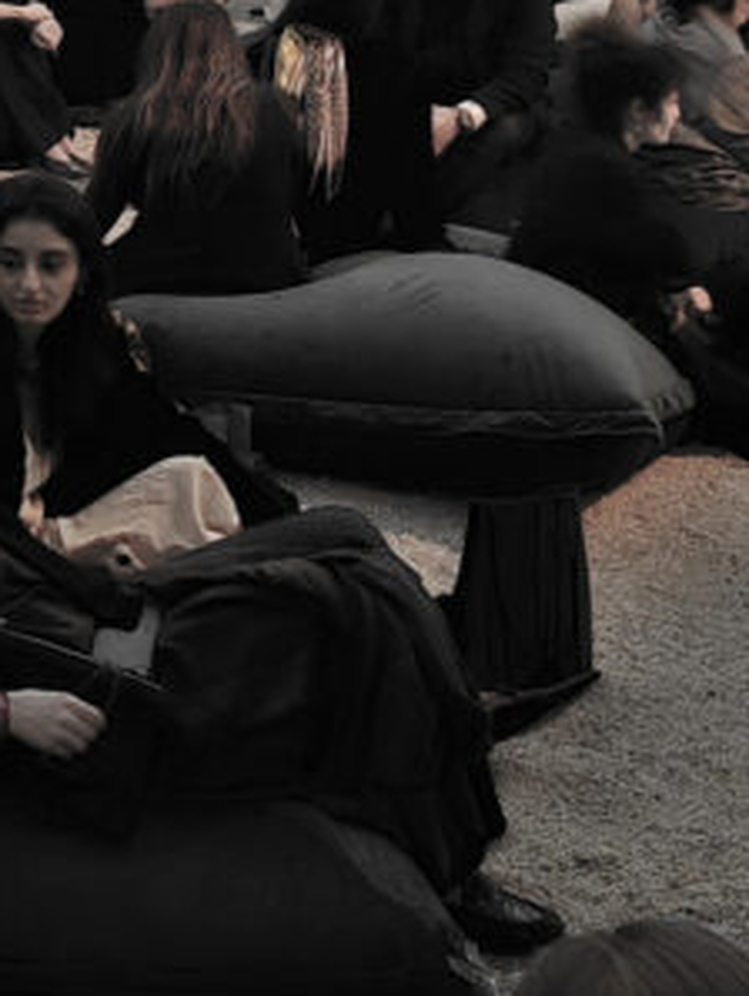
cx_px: -174
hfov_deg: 17.7
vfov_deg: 23.9
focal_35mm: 79
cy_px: 77
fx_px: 2276
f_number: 1.7
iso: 2500
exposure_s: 1/16.7
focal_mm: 6.3
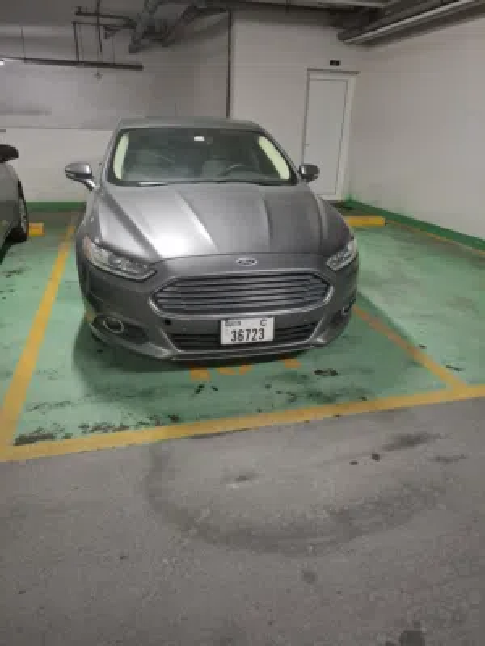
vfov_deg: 73.9
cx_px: 242
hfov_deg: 58.9
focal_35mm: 23
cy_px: 323
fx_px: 430
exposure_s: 1/25
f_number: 1.8
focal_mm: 5.54
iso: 640
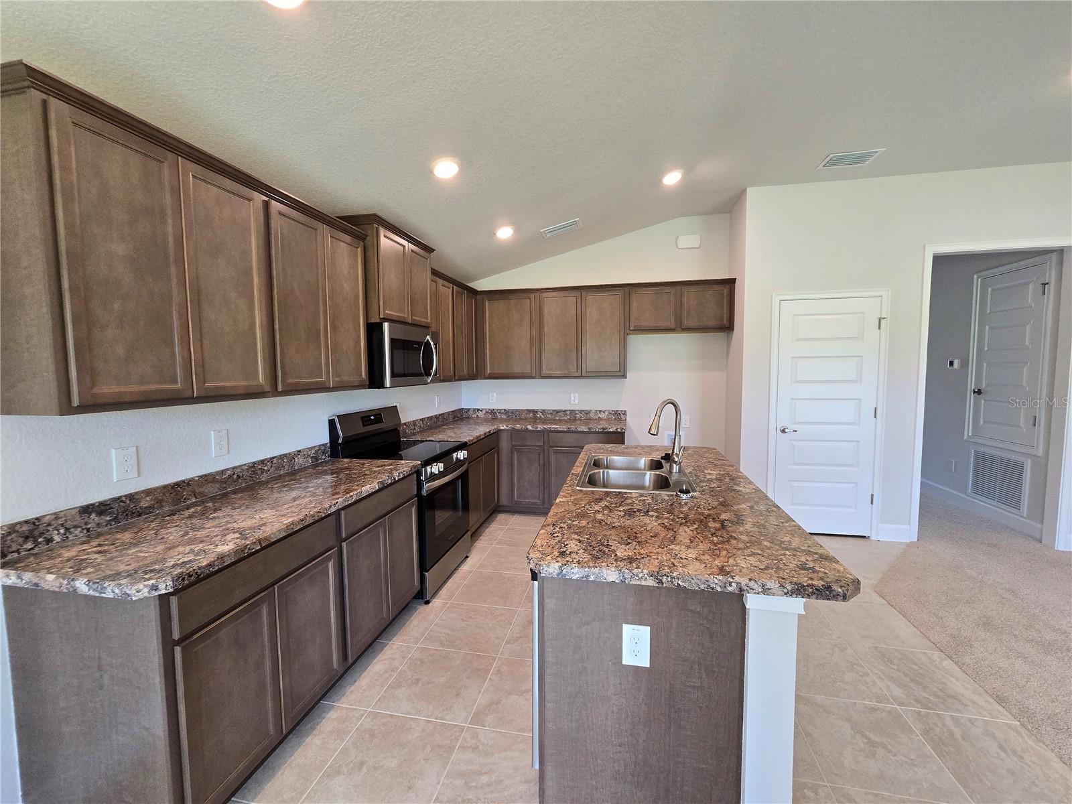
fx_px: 403
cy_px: 402
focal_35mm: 13
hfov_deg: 106.2
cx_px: 536
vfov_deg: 89.9
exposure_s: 1/100
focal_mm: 2.2
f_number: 2.2
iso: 200
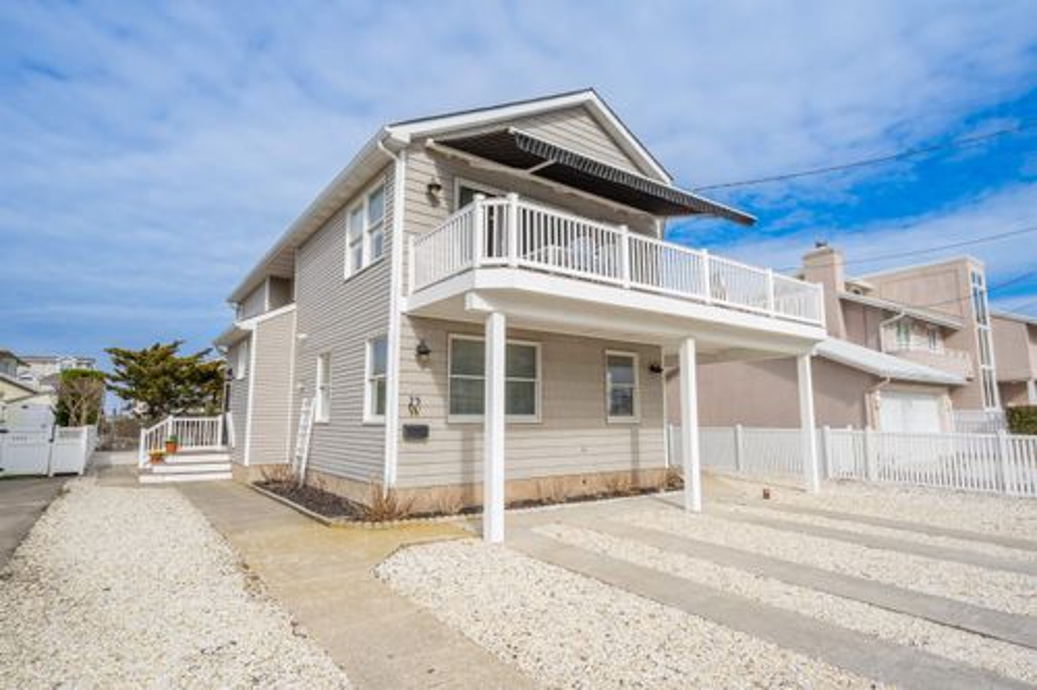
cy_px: 345
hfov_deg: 90.0
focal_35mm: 18
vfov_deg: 67.3
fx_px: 518
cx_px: 518
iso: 100
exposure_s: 1/400
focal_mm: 18
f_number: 8
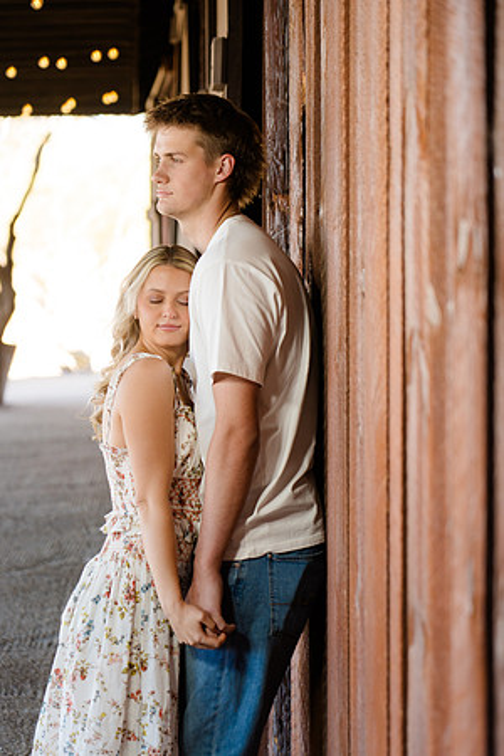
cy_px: 378
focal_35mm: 105
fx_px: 2205
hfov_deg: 13.0
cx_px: 252
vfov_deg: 19.5
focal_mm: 105
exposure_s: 1/200
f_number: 4
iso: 640
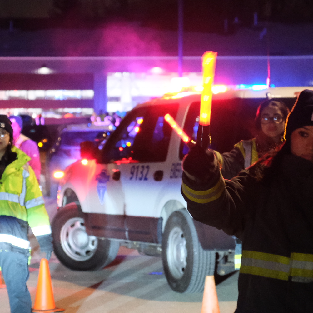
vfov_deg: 14.0
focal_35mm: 125
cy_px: 167
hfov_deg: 14.0
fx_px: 1279
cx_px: 145
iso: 6400
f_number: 4
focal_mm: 55
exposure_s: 1/42
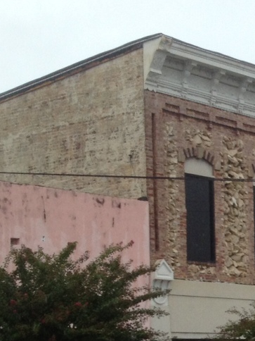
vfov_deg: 16.1
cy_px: 399
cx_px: 450
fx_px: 1159
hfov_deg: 11.7
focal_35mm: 118
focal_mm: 4.28
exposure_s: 1/836
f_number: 2.4
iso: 50
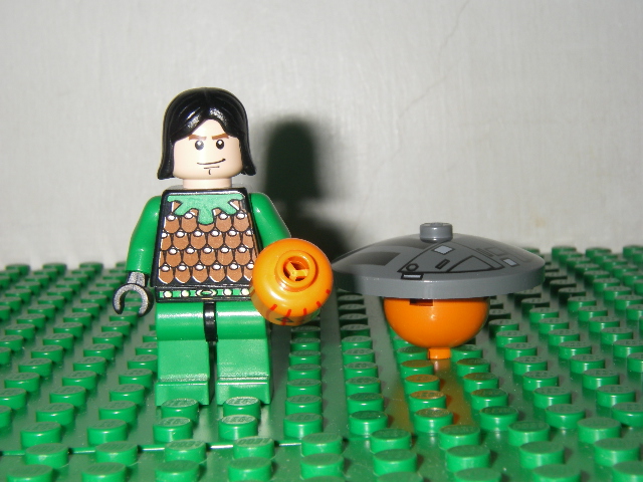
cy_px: 241
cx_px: 322
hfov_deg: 30.7
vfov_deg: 23.3
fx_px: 1170
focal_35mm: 63
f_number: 7.4
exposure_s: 1/60
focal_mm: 10.5
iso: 80
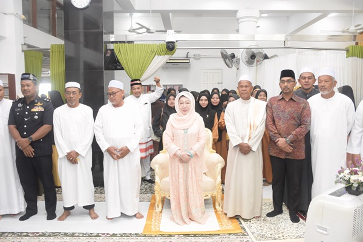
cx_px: 182
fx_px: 302
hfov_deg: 61.9
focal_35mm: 30
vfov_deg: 43.6
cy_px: 121
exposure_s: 1/250
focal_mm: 20
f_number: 4
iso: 2000
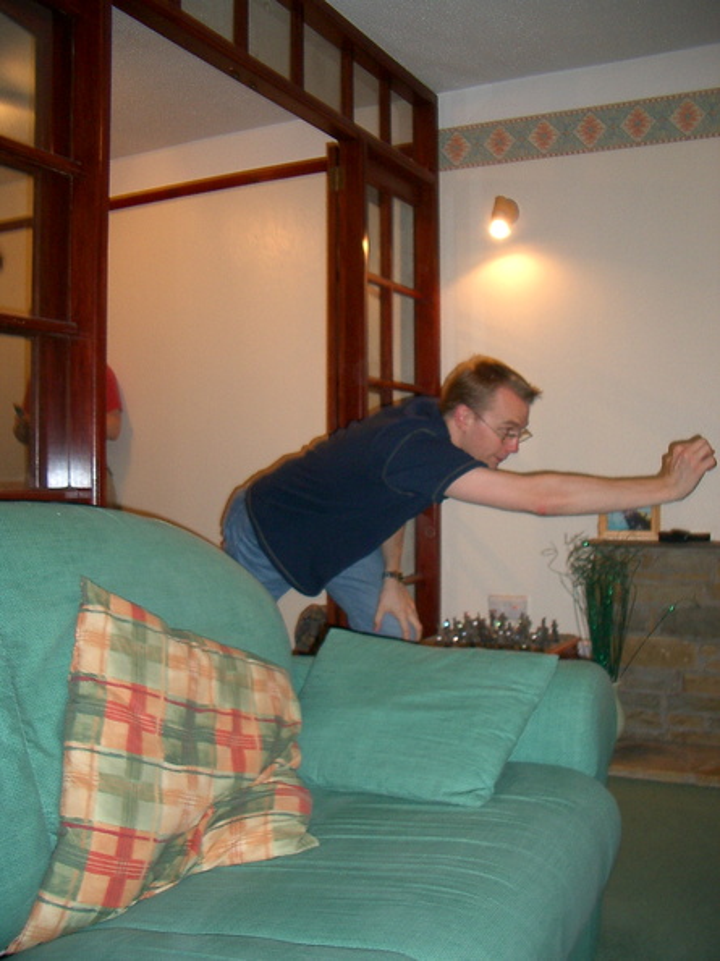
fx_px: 971
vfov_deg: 52.6
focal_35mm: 35
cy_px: 480
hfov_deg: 40.7
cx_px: 360
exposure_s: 1/40
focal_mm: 5.8
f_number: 2.6
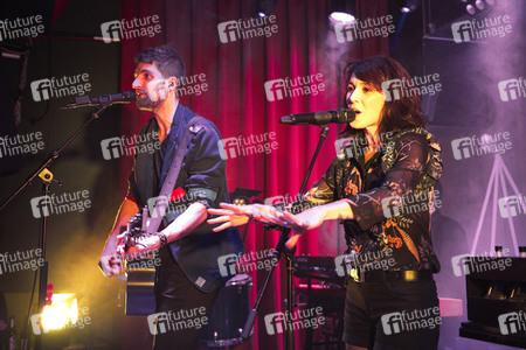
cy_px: 175
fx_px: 584
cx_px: 263
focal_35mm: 40
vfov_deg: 33.4
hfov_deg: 48.5
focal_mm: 40
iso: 3200
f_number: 2.8
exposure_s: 1/125
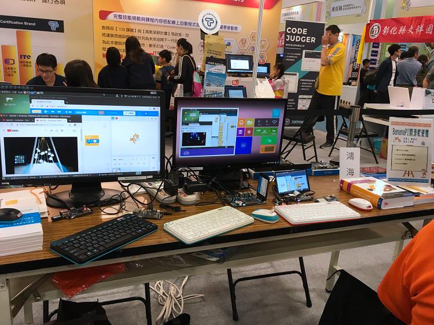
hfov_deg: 61.7
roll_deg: -4.4
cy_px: 162
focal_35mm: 29
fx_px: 363
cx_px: 217
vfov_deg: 48.2
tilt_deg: -15.0
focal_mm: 4.15
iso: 80
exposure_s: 1/30
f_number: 2.2
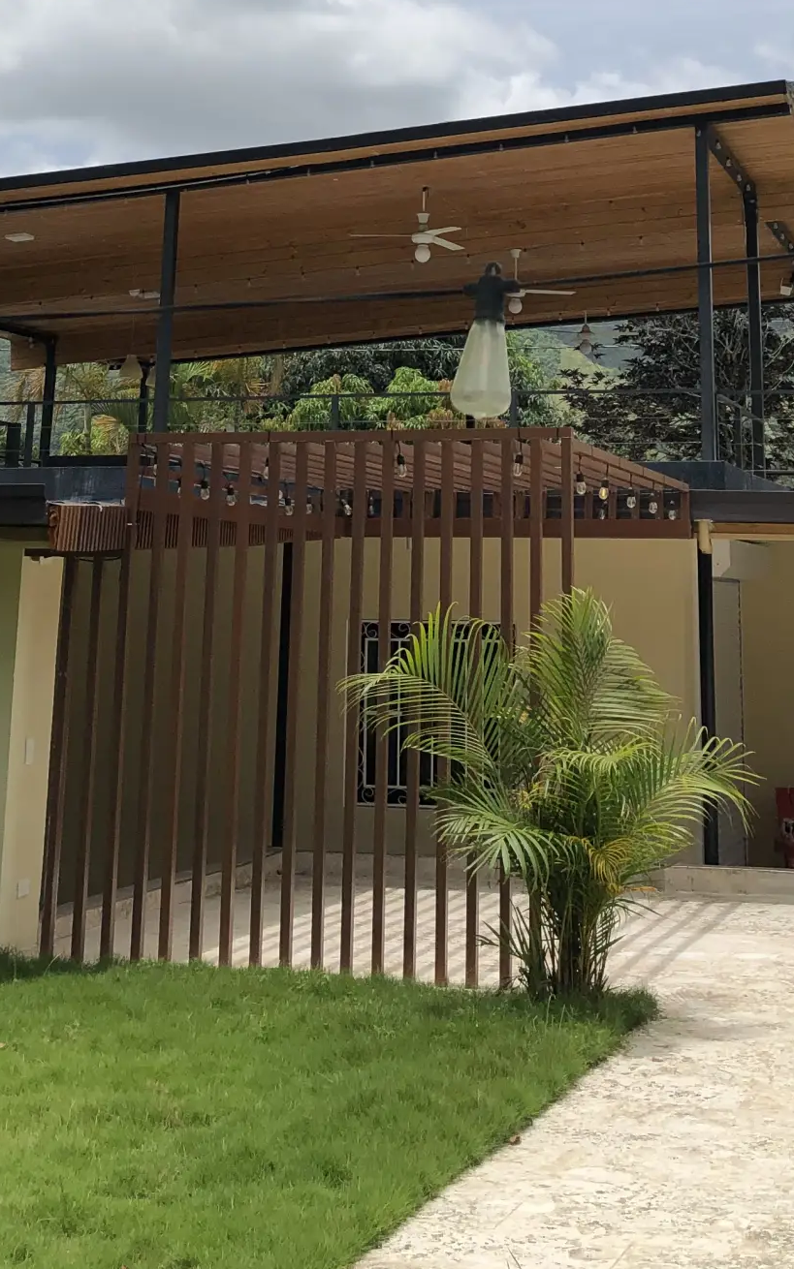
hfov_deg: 22.4
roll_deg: -0.9
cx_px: 438
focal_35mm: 58
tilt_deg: +16.1
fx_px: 2008
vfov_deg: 32.7
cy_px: 48
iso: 20
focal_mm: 3.99
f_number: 1.8
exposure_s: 1/2525
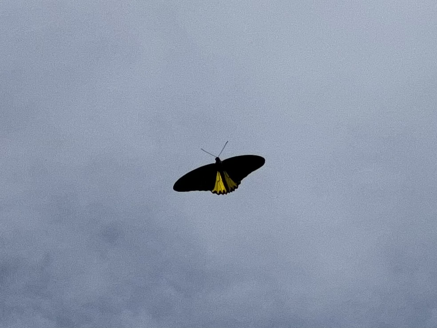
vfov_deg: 19.1
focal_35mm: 77
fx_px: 972
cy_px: 164
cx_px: 218
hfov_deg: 25.3
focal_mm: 9
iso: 25
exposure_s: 1/2660
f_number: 2.8
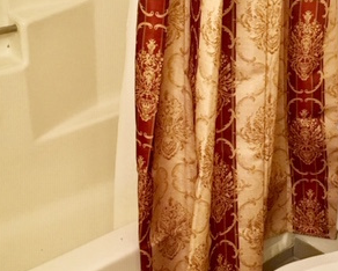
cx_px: 174
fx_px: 621
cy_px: 119
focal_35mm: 62
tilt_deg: -27.9
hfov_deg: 30.5
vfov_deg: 24.6
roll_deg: -1.1
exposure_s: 1/24
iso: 200
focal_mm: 4.15
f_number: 2.2
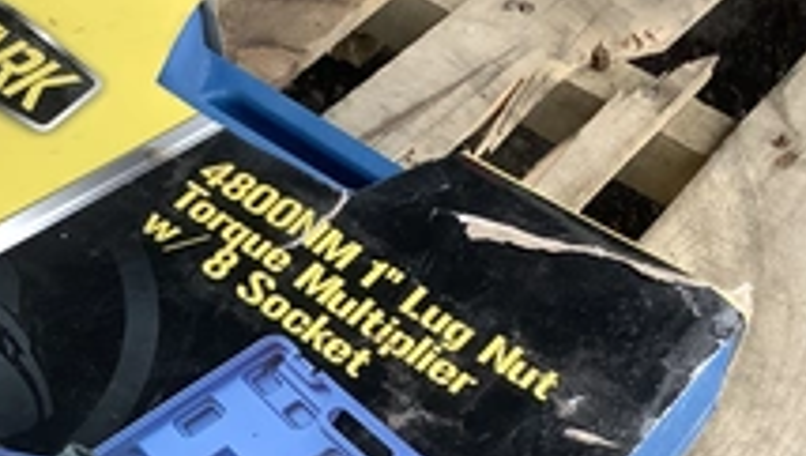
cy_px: 433
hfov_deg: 32.7
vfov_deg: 18.8
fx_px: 1348
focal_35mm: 63
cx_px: 215
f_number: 2.4
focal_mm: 3.3
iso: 64
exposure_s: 1/120
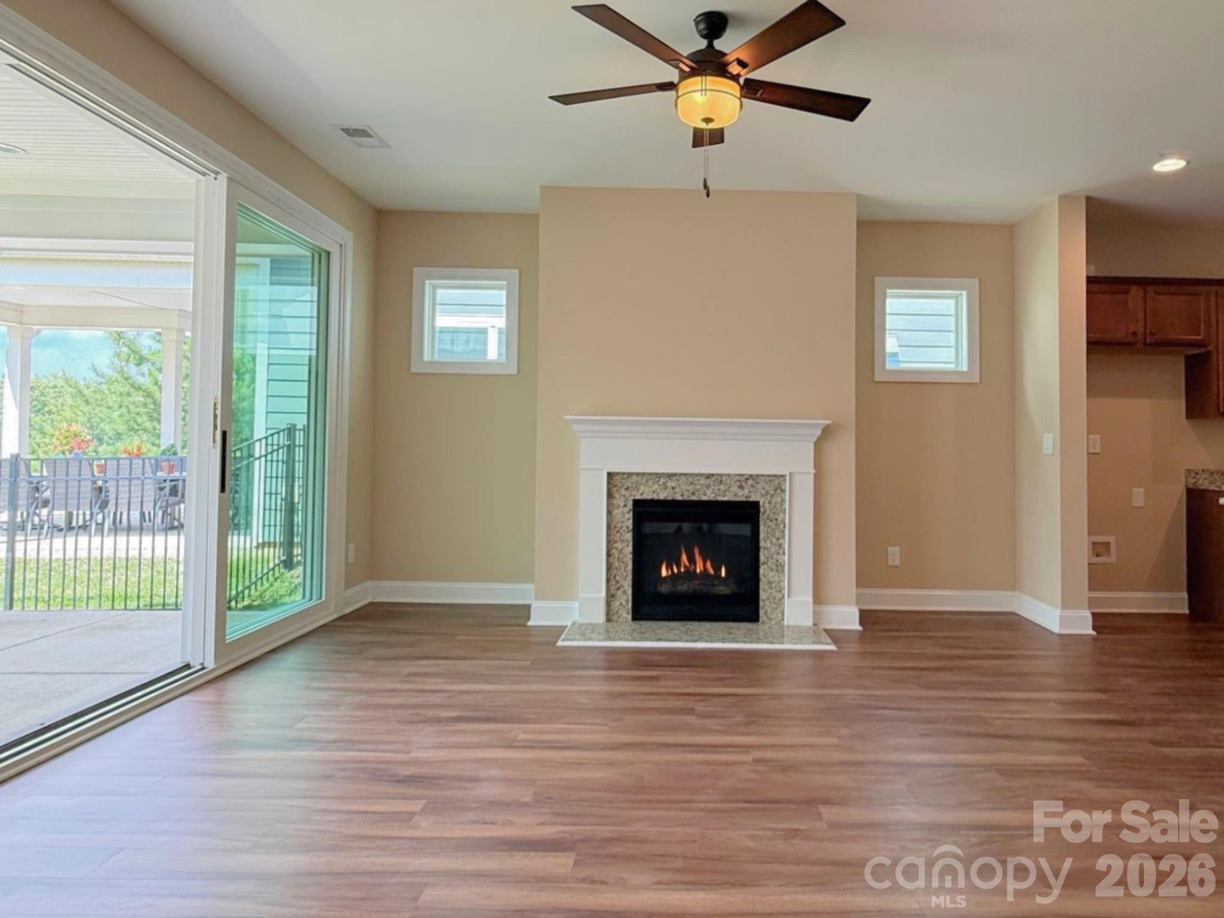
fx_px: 495
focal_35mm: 14
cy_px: 459
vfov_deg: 85.7
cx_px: 612
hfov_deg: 102.1
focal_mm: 2.22
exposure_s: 1/120
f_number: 2.2
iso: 160
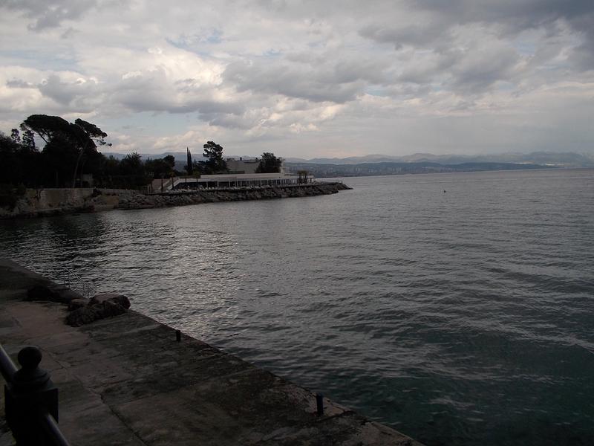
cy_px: 223
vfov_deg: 48.2
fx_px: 498
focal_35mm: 29
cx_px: 297
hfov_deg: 61.7
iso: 80
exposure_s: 1/800
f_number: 3.3
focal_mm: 4.1
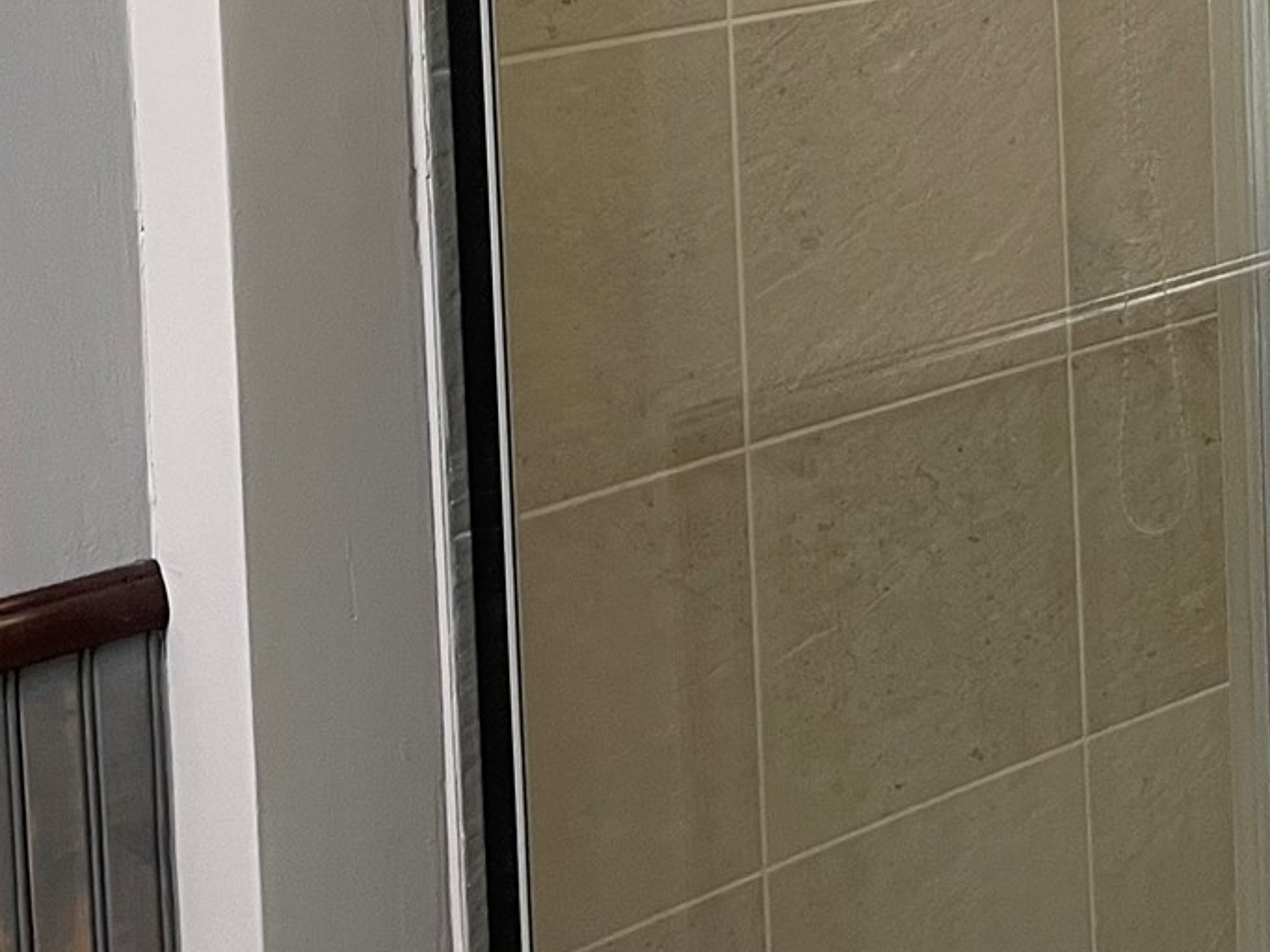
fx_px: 2861
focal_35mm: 78
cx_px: 1205
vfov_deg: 17.7
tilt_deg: -2.7
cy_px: -275
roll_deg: +1.6
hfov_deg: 24.1
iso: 160
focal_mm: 4.2
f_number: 1.6
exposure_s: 1/60
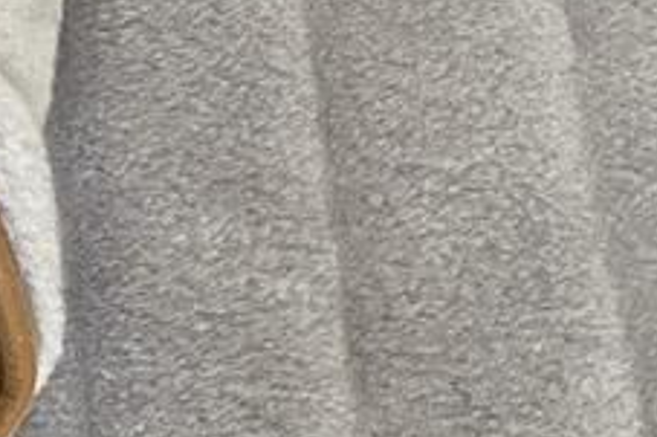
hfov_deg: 13.8
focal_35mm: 122
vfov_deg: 11.0
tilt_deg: -56.1
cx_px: -732
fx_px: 2225
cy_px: -130
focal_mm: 4.25
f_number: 1.8
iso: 200
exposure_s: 1/60
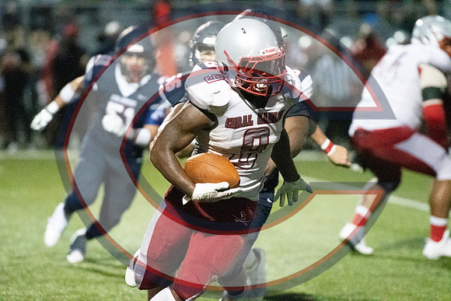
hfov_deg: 6.9
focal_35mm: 300
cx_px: 226
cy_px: 150
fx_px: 3759
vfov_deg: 4.6
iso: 45600
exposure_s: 1/3200
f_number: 2.8
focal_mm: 200
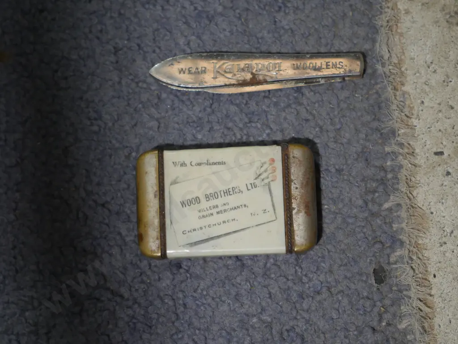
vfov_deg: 17.6
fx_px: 1111
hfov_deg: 23.3
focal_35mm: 84
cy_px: 172
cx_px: 229
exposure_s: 1/100
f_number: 5.6
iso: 800
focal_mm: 42
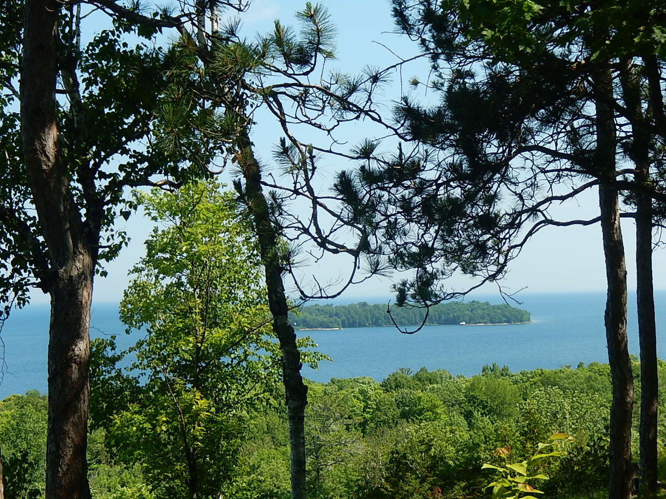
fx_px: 1404
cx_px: 333
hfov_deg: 26.7
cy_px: 250
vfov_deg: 20.2
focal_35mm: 73
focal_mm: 13.1
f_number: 4.9
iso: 125
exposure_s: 1/400
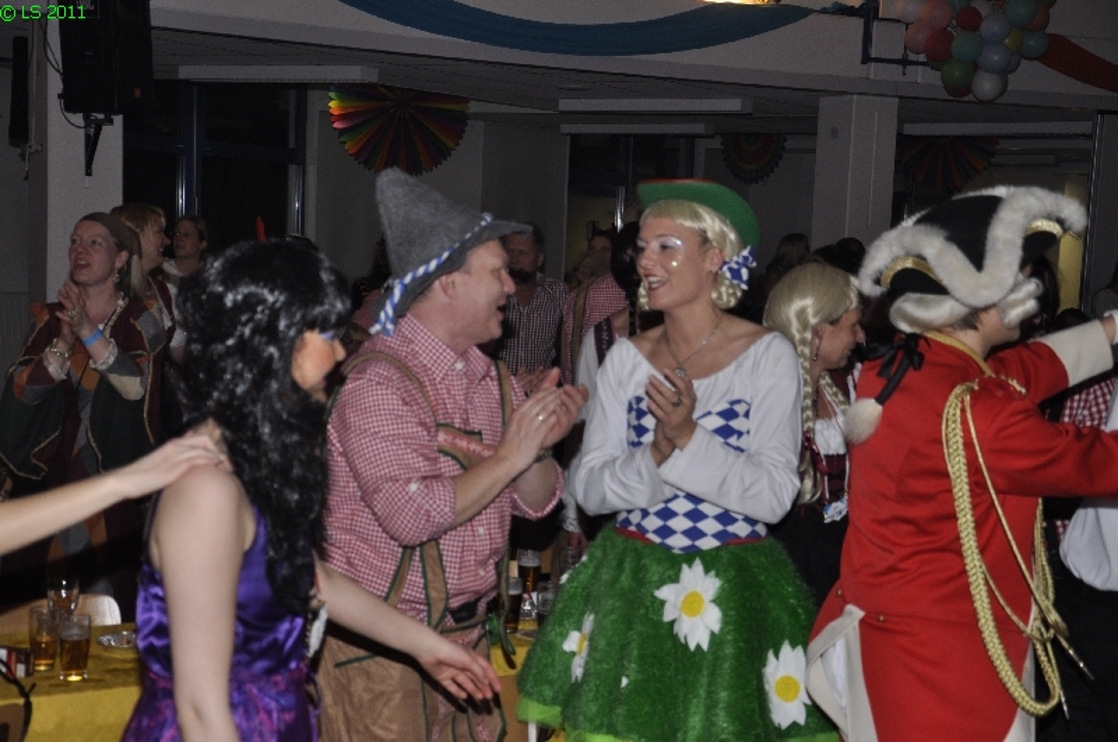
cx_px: 559
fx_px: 1861
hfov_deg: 33.4
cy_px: 371
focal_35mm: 60
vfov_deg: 22.6
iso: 400
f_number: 4.8
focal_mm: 40
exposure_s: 1/60
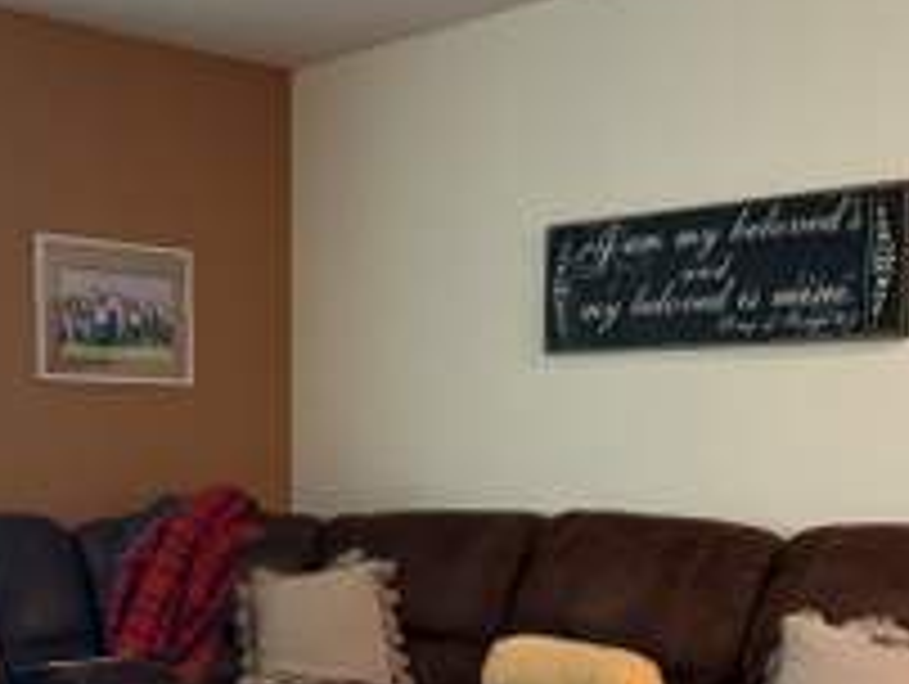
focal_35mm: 57
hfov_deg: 33.6
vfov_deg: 25.3
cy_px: 536
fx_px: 1499
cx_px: 338
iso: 400
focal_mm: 6.76
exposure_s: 1/60
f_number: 1.78
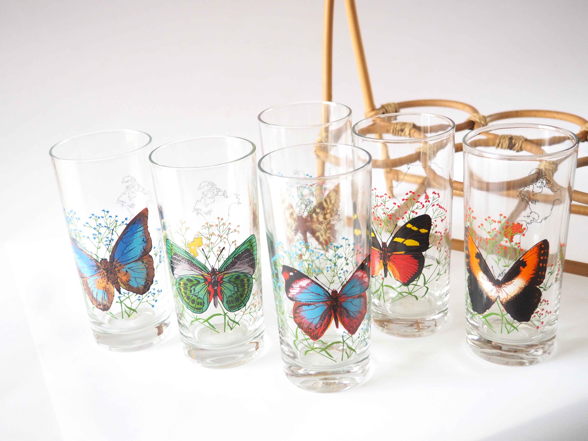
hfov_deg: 42.9
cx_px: 294
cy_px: 220
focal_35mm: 44
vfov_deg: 32.9
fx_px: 747
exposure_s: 1/60
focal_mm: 22
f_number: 4.2
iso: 1250
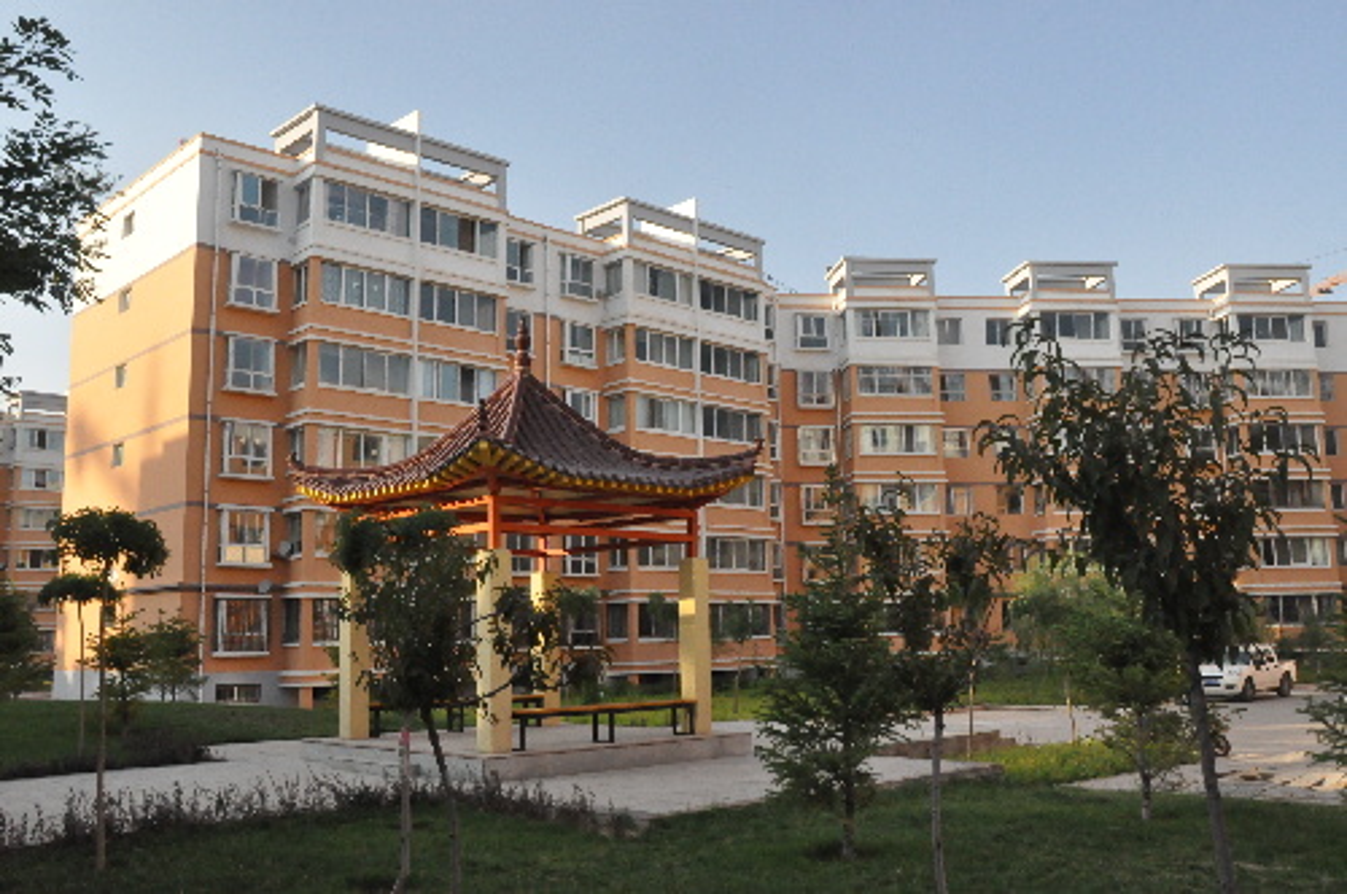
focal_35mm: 33
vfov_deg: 39.9
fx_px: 1233
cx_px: 674
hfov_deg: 57.3
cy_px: 447
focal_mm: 22
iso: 3200
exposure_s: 1/250
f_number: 16
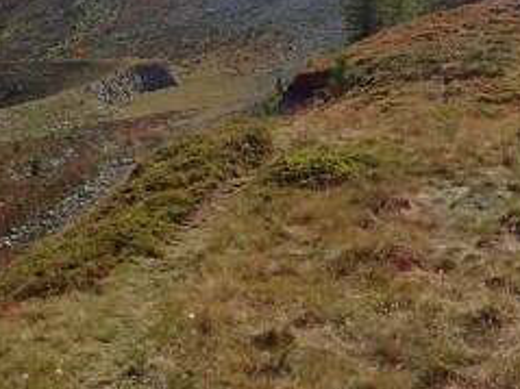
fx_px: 1231
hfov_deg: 22.8
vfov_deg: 17.2
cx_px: 533
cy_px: -67
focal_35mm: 82
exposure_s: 1/500
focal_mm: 4.5
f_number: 8
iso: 250
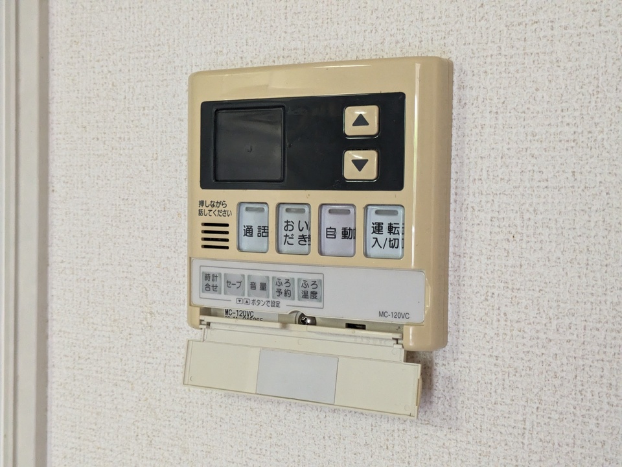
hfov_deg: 37.5
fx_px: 916
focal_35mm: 51
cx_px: 311
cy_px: 234
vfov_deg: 28.6
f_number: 1.89
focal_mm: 5.43
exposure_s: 1/60
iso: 791
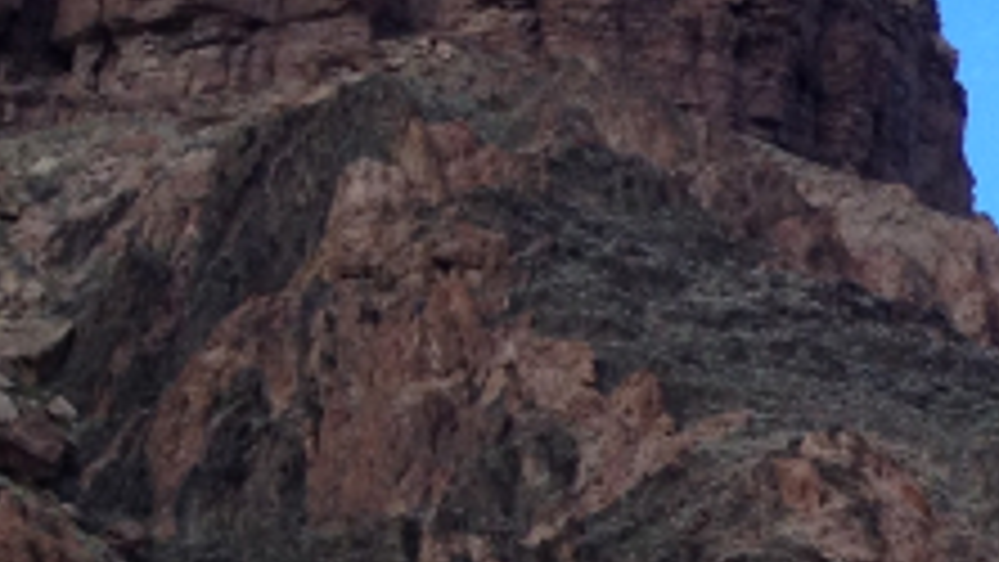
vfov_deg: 6.4
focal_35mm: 176
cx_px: 2286
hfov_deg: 10.7
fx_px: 4663
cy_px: 1565
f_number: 2.4
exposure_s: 1/308
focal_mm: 4.28
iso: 50
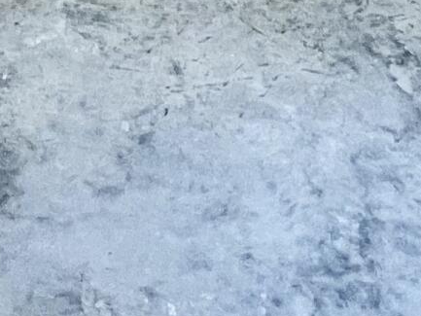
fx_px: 1095
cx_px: 12
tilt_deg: -2.5
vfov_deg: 9.9
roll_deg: +0.3
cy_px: -747
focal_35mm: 90
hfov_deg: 21.1
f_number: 1.8
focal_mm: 1.57
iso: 200
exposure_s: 1/99
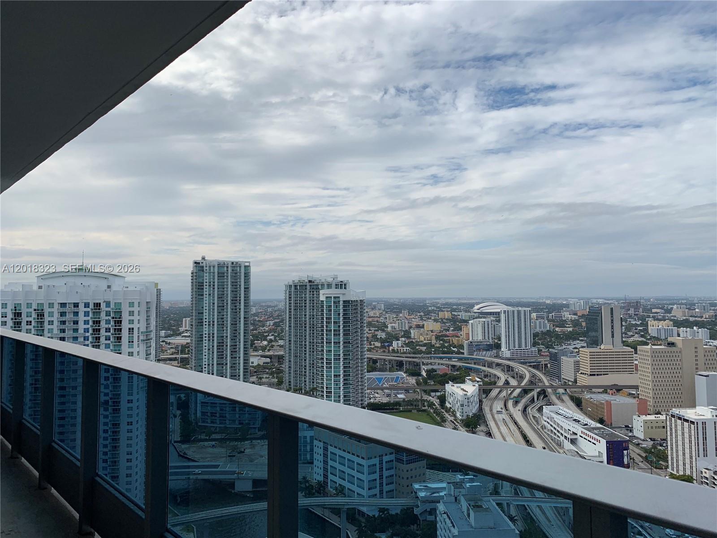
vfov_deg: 53.1
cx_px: 358
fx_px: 539
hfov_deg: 67.3
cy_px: 269
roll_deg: +0.0
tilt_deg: +3.4
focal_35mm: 26
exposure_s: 1/4902
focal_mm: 4.25
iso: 25
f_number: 1.8
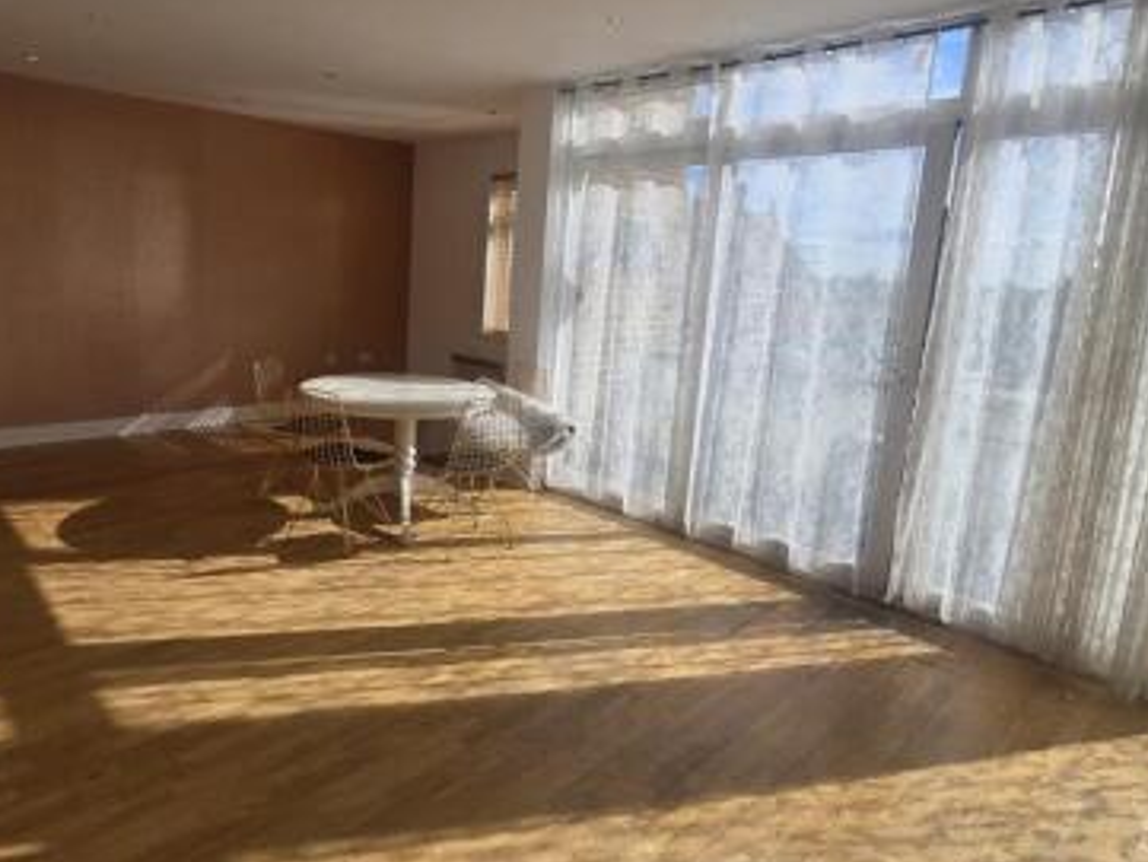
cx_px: 482
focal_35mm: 21
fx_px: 697
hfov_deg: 78.4
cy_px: 402
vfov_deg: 63.4
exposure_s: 1/1650
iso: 50
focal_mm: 2.2
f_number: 2.2
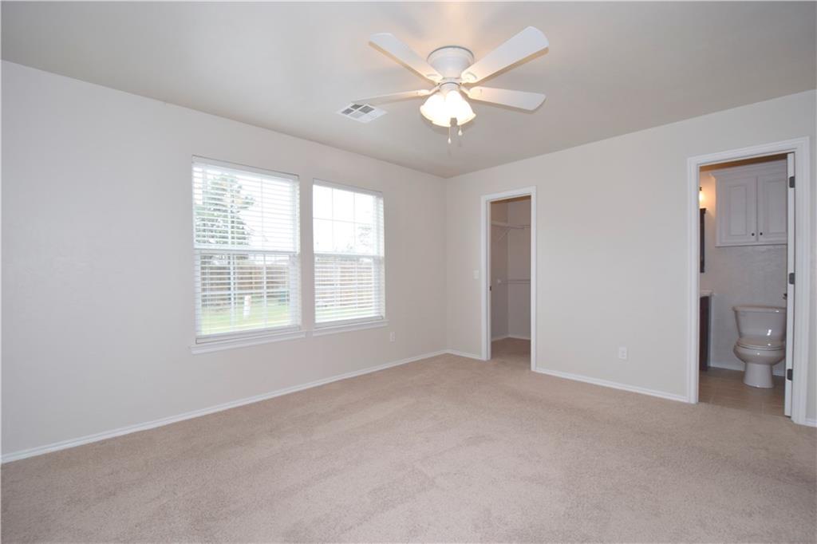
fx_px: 340
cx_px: 408
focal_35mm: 15
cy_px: 272
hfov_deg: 100.4
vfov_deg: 77.3
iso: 400
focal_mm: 10
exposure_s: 1/125
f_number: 5.6
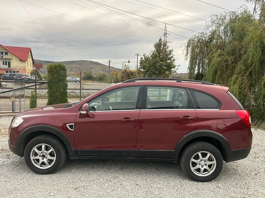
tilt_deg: -5.8
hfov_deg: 67.3
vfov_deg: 53.1
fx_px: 199
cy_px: 99
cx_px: 132
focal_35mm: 26
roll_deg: -1.5
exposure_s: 1/374
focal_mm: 5.7
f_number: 1.5
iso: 50
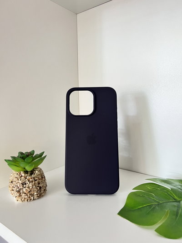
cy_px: 122
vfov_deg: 67.3
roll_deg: +2.5
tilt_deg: -6.1
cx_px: 91
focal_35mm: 26
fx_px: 182
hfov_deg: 53.1
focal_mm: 5.7
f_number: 1.5
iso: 500
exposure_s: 1/44
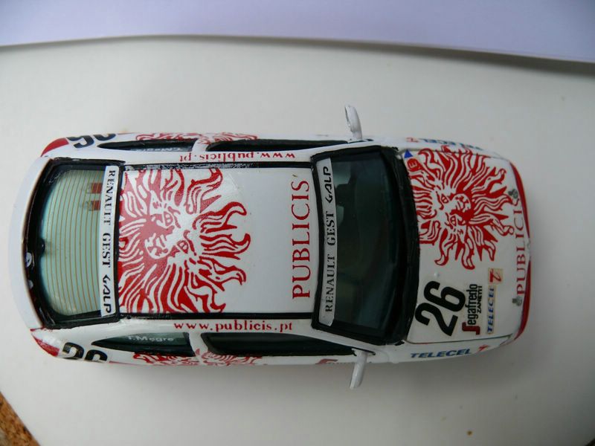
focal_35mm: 35
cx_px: 298
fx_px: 602
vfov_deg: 40.7
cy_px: 223
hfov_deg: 52.6
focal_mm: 7.4
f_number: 2.8
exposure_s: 1/100
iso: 100
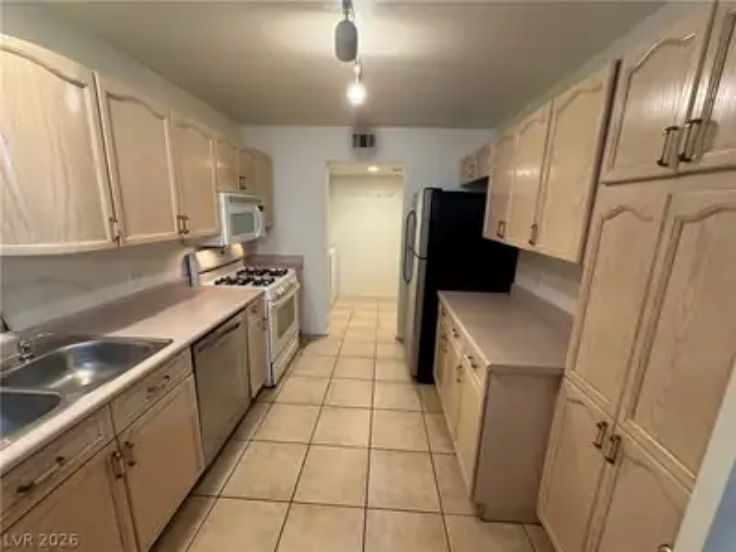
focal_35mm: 14
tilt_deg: -14.1
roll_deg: -2.5
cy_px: 276
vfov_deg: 85.7
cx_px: 368
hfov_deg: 102.1
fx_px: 298
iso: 250
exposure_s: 1/60
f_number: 2.2
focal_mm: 2.22
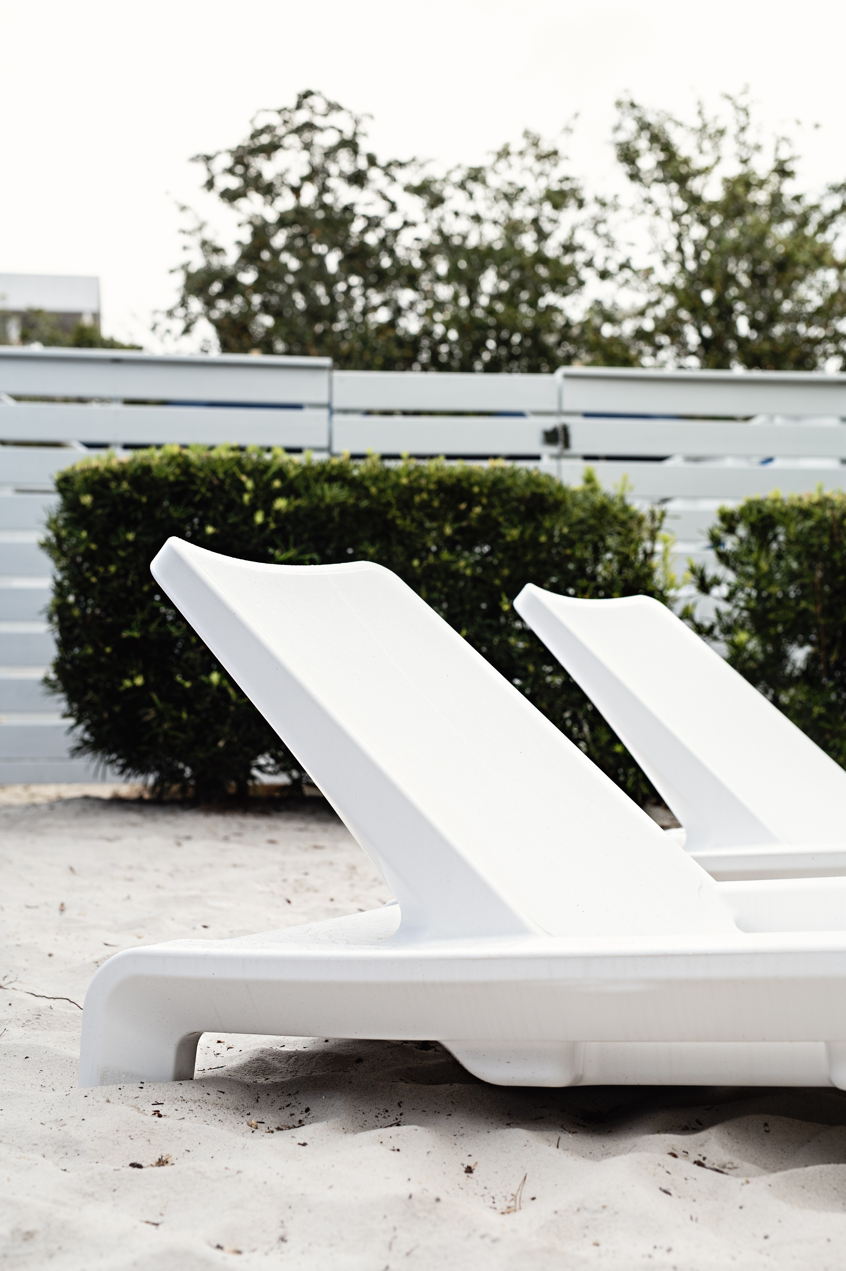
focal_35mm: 50
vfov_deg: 39.6
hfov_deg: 27.0
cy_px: 636
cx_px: 423
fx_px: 1765
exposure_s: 1/800
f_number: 4
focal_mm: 50
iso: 640
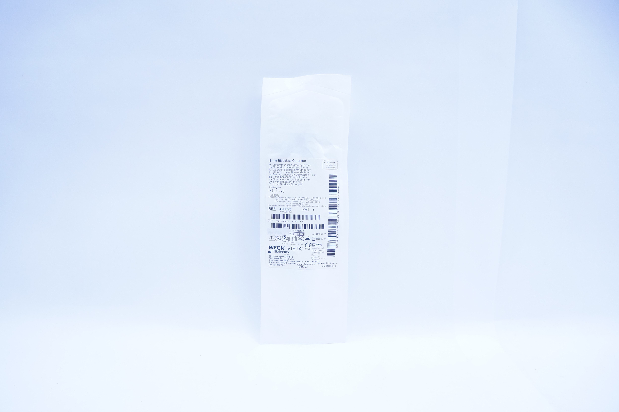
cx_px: 310
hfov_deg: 67.4
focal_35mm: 27
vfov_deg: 47.8
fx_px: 464
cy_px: 206
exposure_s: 1/200
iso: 800
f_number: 4.5
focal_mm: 18
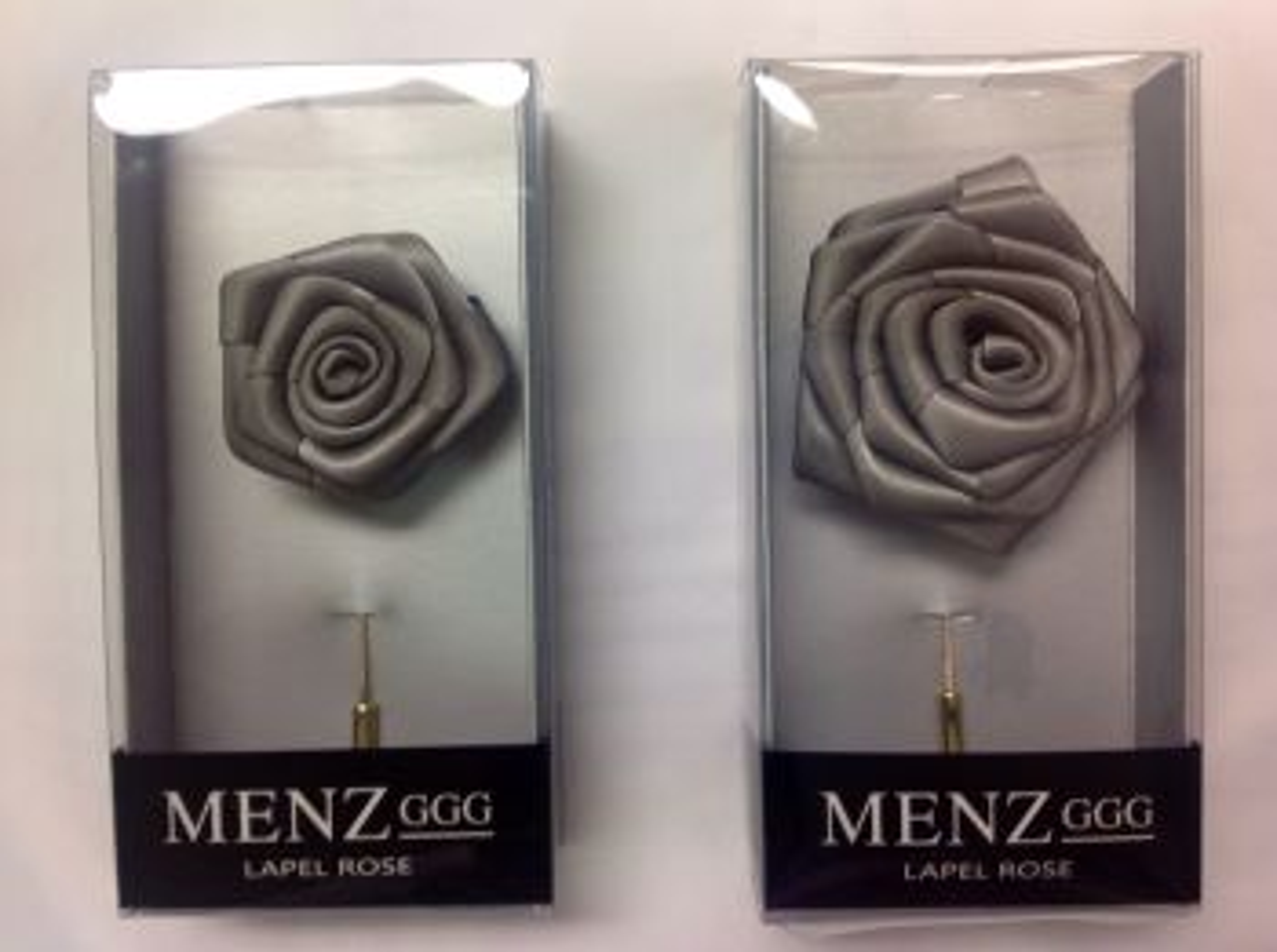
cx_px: 638
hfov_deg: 52.7
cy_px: 476
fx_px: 1289
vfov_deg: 40.6
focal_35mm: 35
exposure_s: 1/30
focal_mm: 4.28
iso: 50
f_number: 2.4
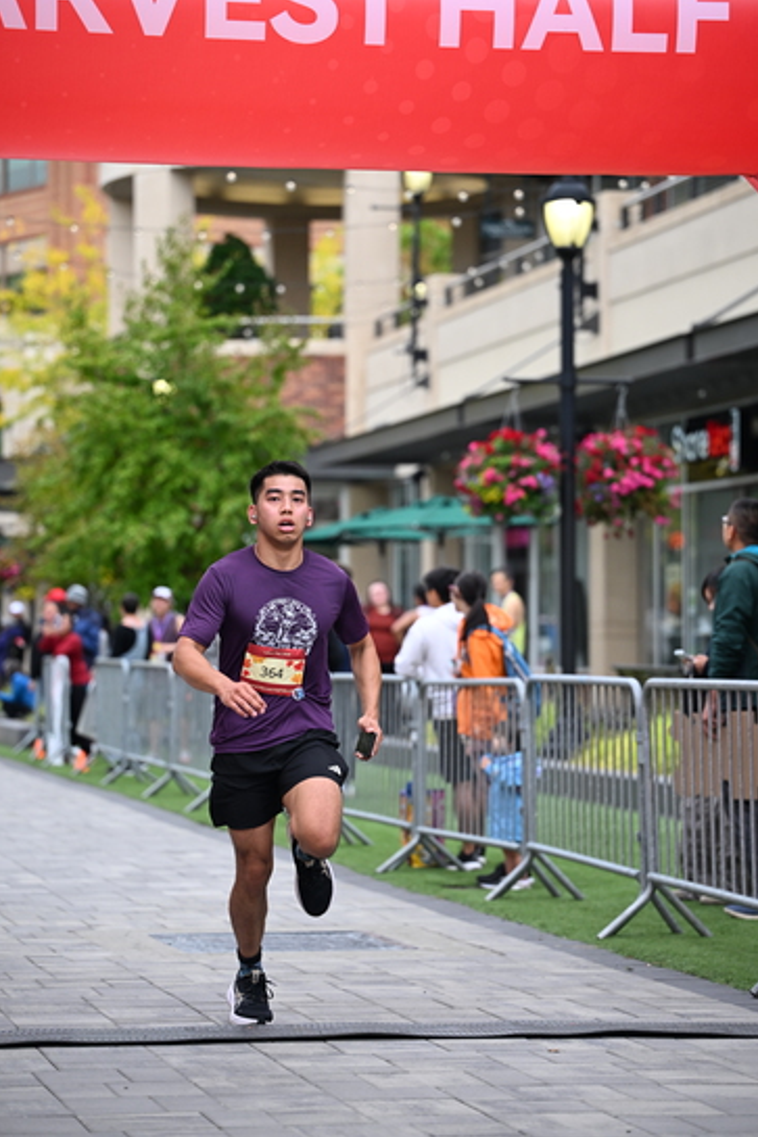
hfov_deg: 13.2
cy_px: 567
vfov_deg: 19.6
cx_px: 381
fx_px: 3286
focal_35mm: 104
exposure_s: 1/2000
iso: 640
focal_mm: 103
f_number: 2.8
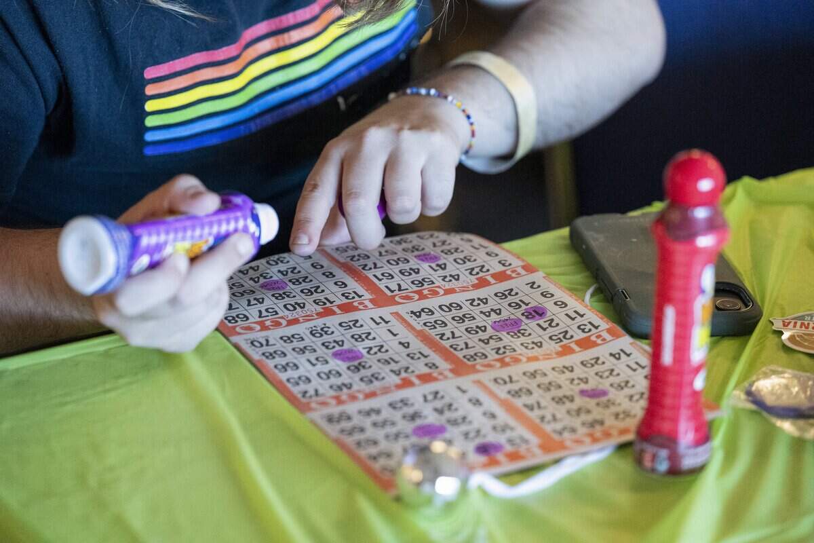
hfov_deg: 17.1
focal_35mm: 120
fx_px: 2713
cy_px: 272
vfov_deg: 11.4
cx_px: 407
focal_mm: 120
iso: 16000
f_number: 3.2
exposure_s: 1/500
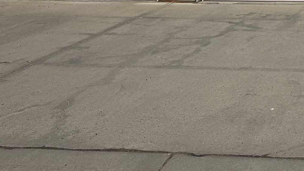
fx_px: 653
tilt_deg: +8.3
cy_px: -156
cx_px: 396
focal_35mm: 81
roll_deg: -0.9
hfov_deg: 23.2
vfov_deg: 13.2
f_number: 1.78
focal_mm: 6.76
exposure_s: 1/10309
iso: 80
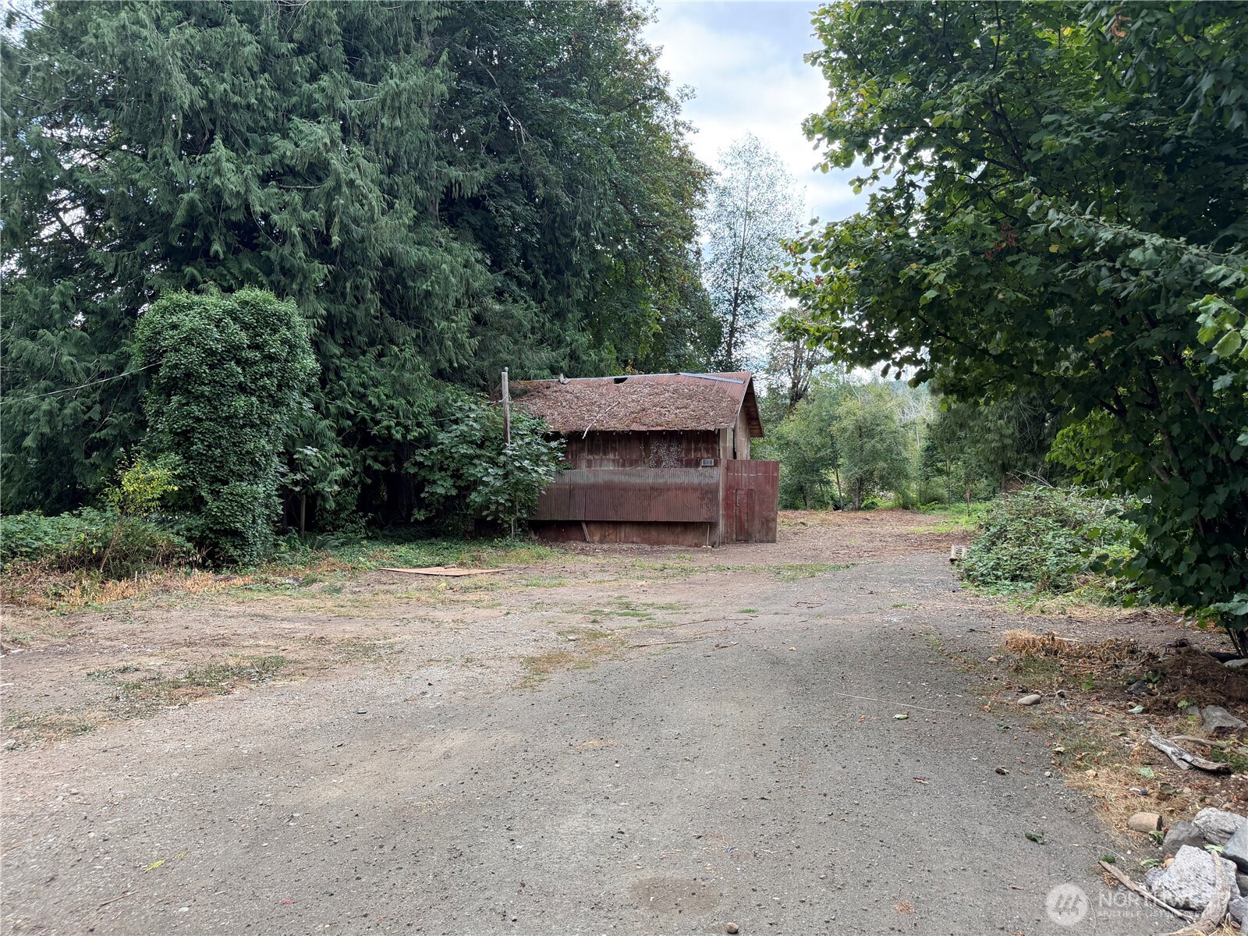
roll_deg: +1.7
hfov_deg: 71.6
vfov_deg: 56.8
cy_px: 468
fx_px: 865
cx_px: 624
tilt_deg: +1.0
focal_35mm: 24
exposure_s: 1/757
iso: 100
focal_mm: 6.76
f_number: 1.78
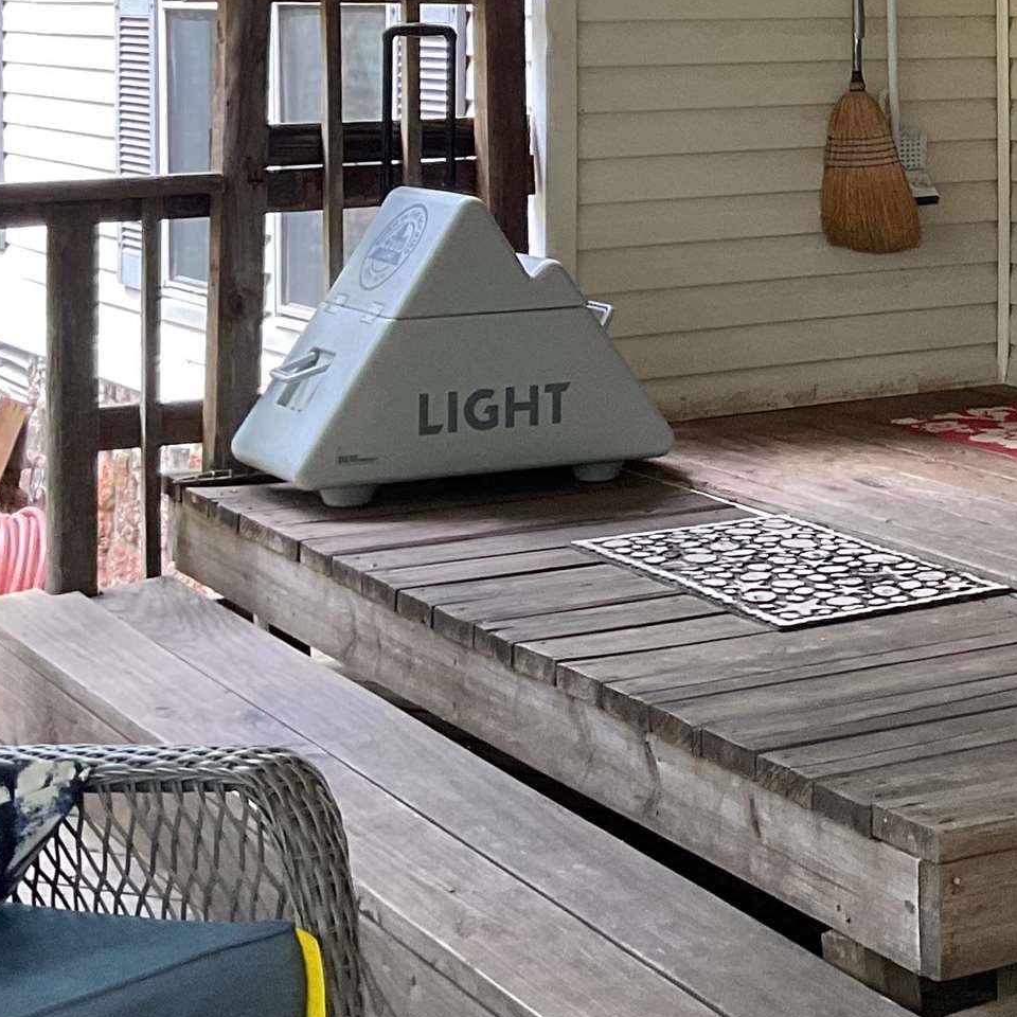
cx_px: 1105
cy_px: 79
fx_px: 2726
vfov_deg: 20.7
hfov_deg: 20.2
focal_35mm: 82
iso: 80
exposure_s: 1/60
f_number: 1.8
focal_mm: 3
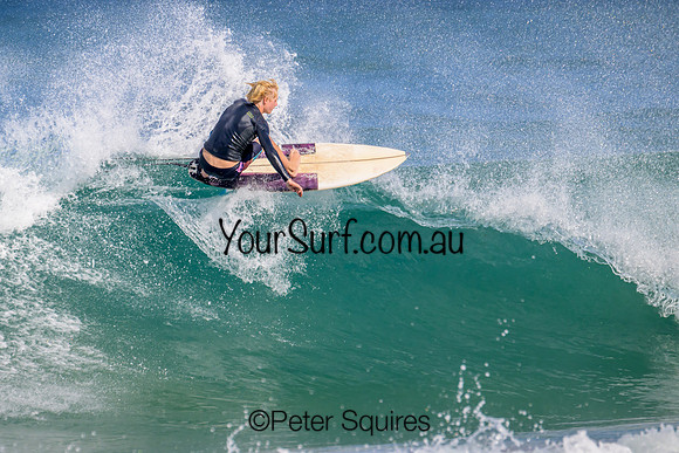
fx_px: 13307
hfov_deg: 2.9
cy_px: 191
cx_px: 280
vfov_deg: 2.0
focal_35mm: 705
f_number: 11
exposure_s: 1/2000
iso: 900
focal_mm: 600
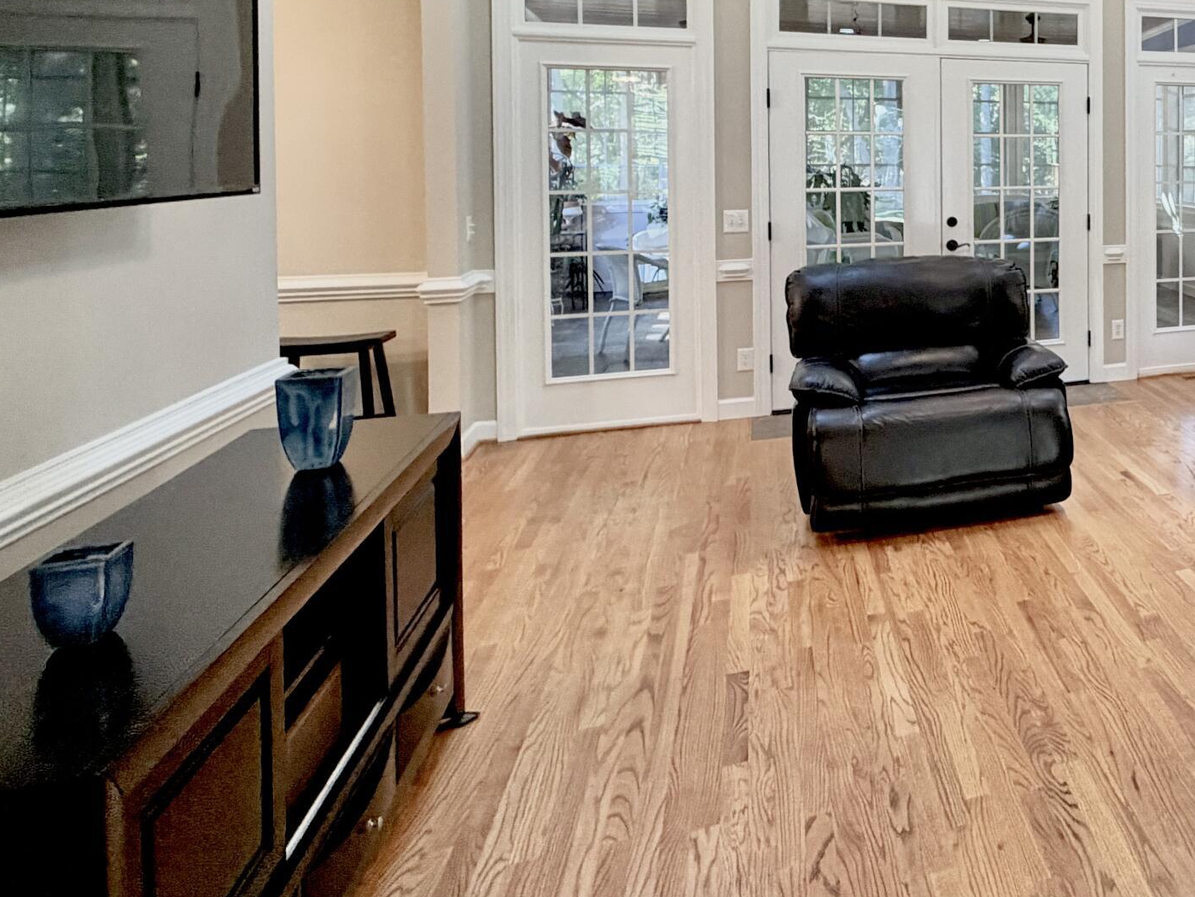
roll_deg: -0.3
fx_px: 1036
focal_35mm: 30
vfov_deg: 44.4
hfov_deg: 47.8
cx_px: 1236
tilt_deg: -2.4
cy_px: 173
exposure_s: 1/60
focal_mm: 2.22
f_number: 2.2
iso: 250
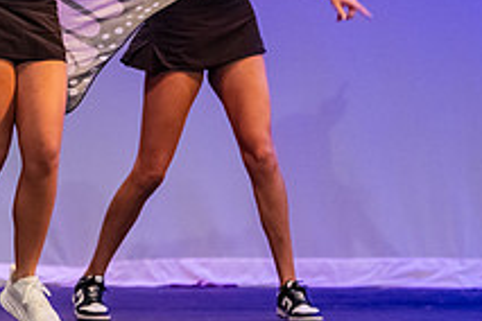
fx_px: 4378
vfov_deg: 4.2
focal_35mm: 327
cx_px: 32
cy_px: -64
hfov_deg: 6.3
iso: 4000
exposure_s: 1/250
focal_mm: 120
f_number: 3.2
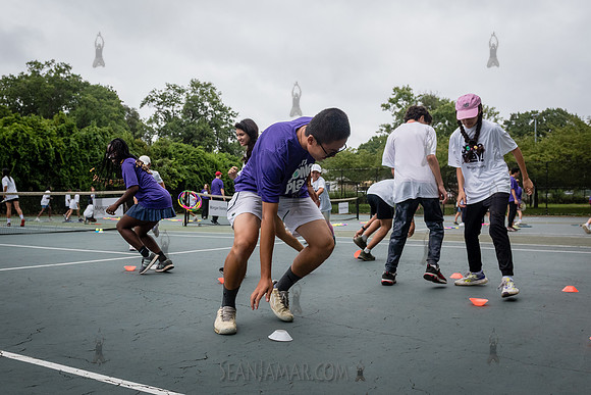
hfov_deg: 52.6
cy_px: 220
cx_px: 257
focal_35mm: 36
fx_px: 595
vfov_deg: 36.6
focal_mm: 26
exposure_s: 1/4000
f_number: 4.5
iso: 1000
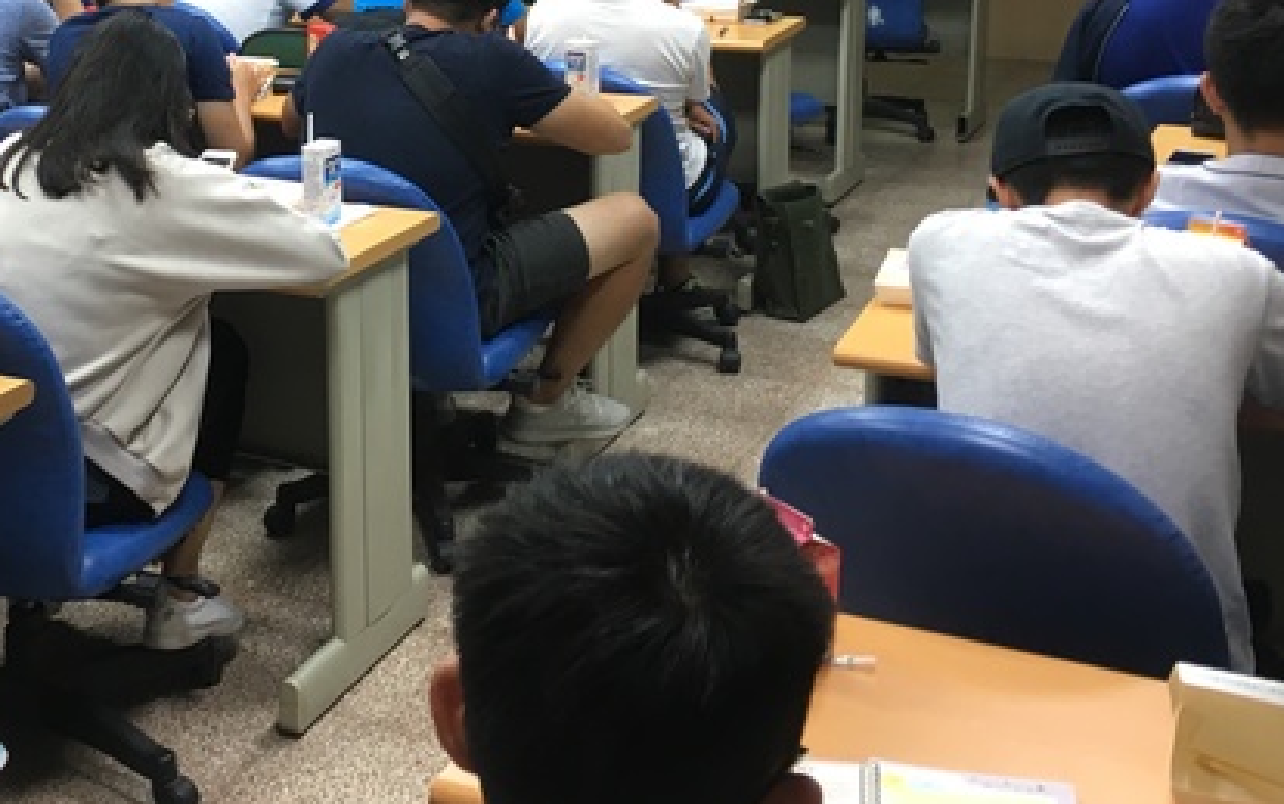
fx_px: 1820
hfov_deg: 38.1
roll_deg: +1.4
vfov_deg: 24.1
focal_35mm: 52
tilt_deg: -9.2
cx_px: 360
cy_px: 70
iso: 80
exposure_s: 1/30
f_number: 2.2
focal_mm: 4.15
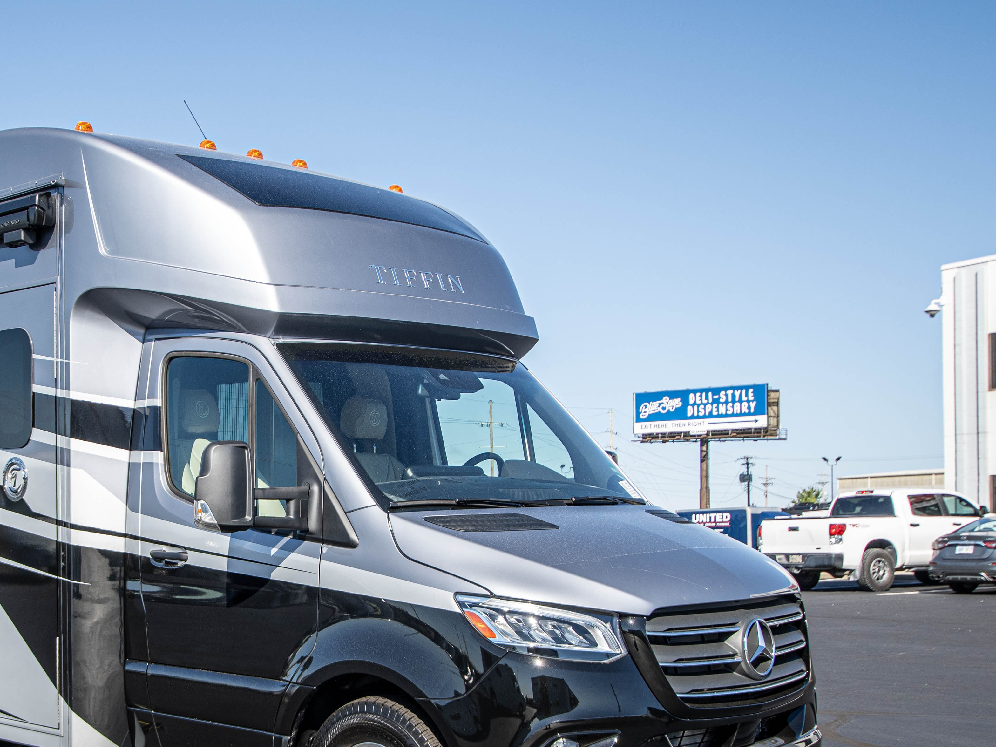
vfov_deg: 28.9
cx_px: 245
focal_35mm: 50
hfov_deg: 37.2
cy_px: 514
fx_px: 1439
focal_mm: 20
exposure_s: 1/640
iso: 100
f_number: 3.5
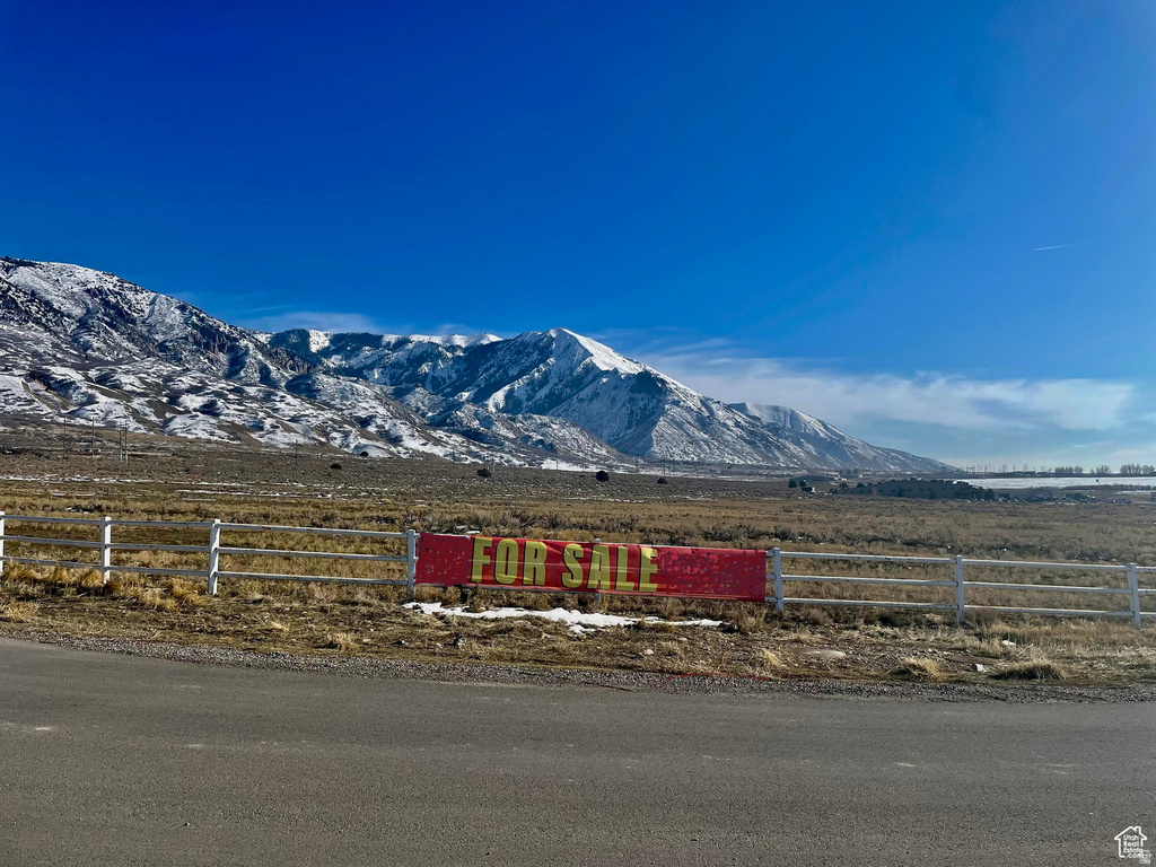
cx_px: 578
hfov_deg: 67.3
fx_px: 868
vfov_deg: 53.1
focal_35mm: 26
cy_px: 434
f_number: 1.6
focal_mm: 4.2
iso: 32
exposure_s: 1/5051
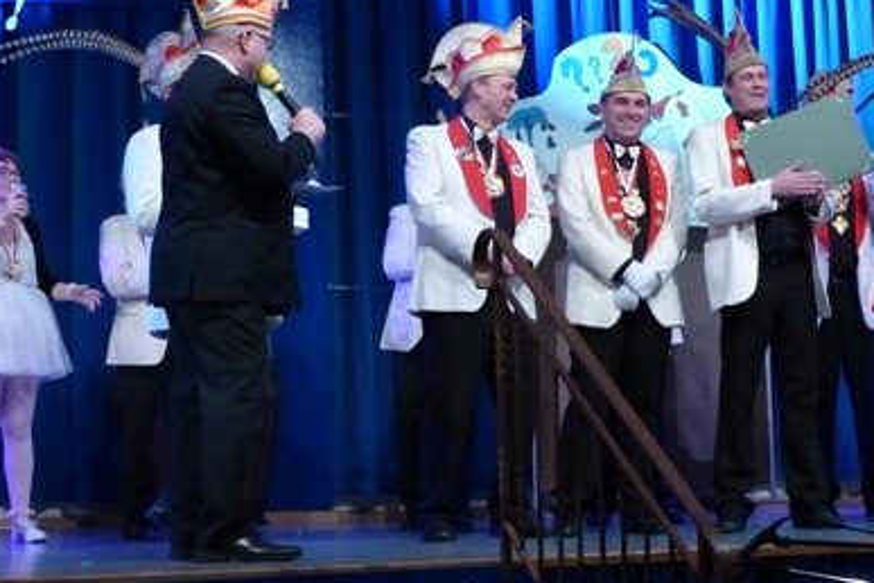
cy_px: 271
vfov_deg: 17.3
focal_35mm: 79
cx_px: 434
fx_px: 1918
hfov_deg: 25.7
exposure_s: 1/160
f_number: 4
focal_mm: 13.5
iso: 1600
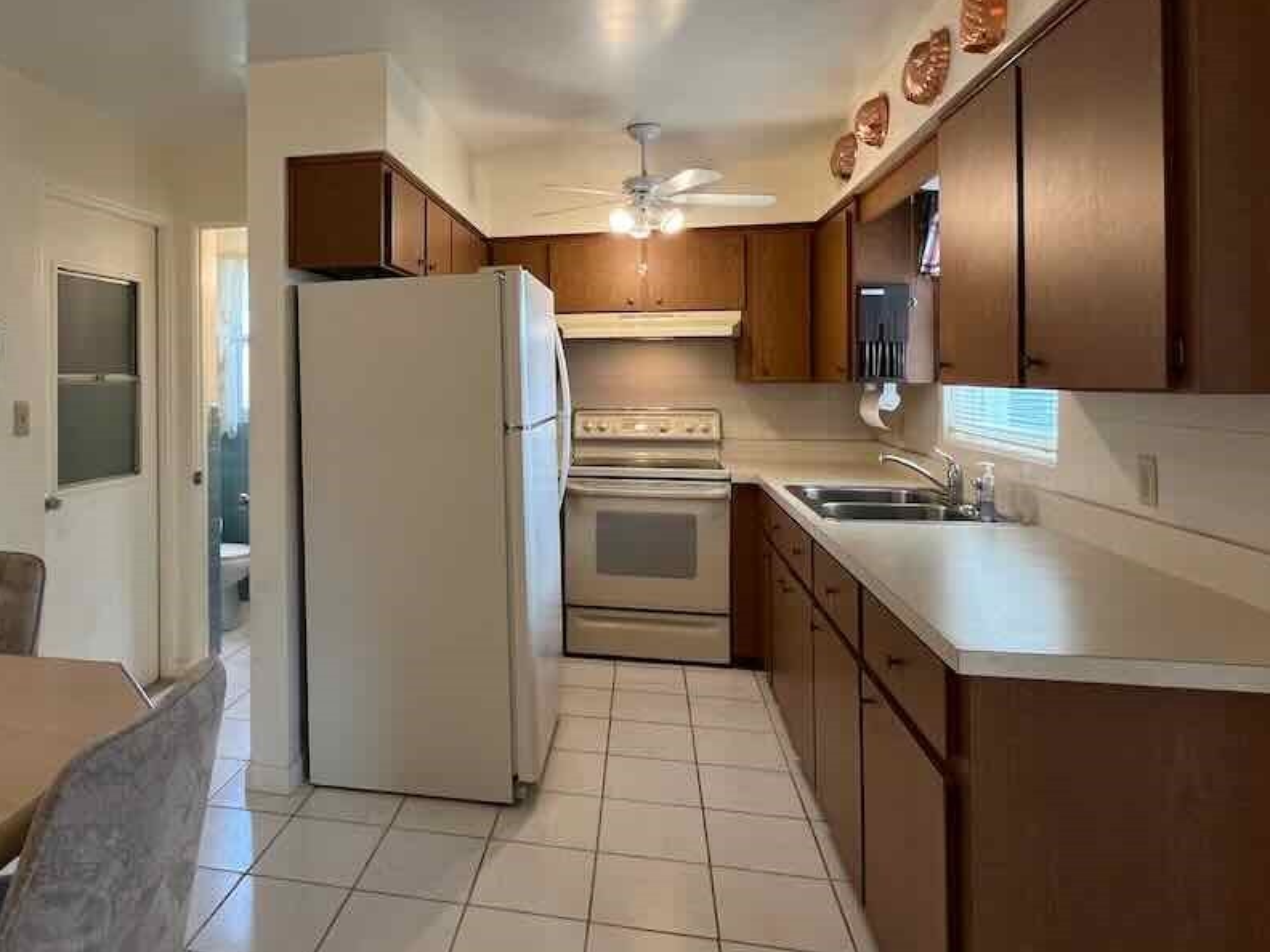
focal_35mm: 21
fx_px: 770
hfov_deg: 77.2
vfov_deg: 62.8
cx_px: 455
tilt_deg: -1.6
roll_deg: +0.1
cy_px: 375
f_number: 1.8
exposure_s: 1/60
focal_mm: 1.57
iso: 160
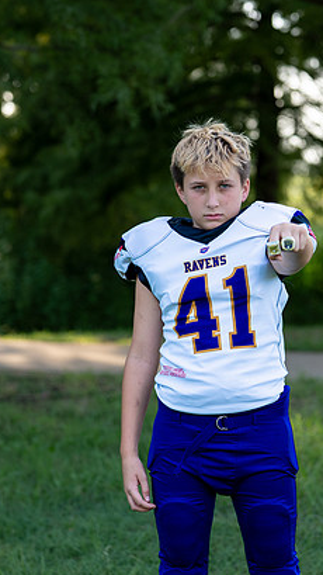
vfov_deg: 21.8
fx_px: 1492
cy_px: 285
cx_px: 209
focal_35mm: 98
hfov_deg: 12.3
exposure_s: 1/800
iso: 100
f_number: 2
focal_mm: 50
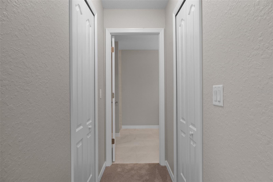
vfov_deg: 56.1
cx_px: 136
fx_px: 171
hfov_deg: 77.3
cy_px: 91
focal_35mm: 22
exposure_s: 1/2.5
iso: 320
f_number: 8
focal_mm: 15
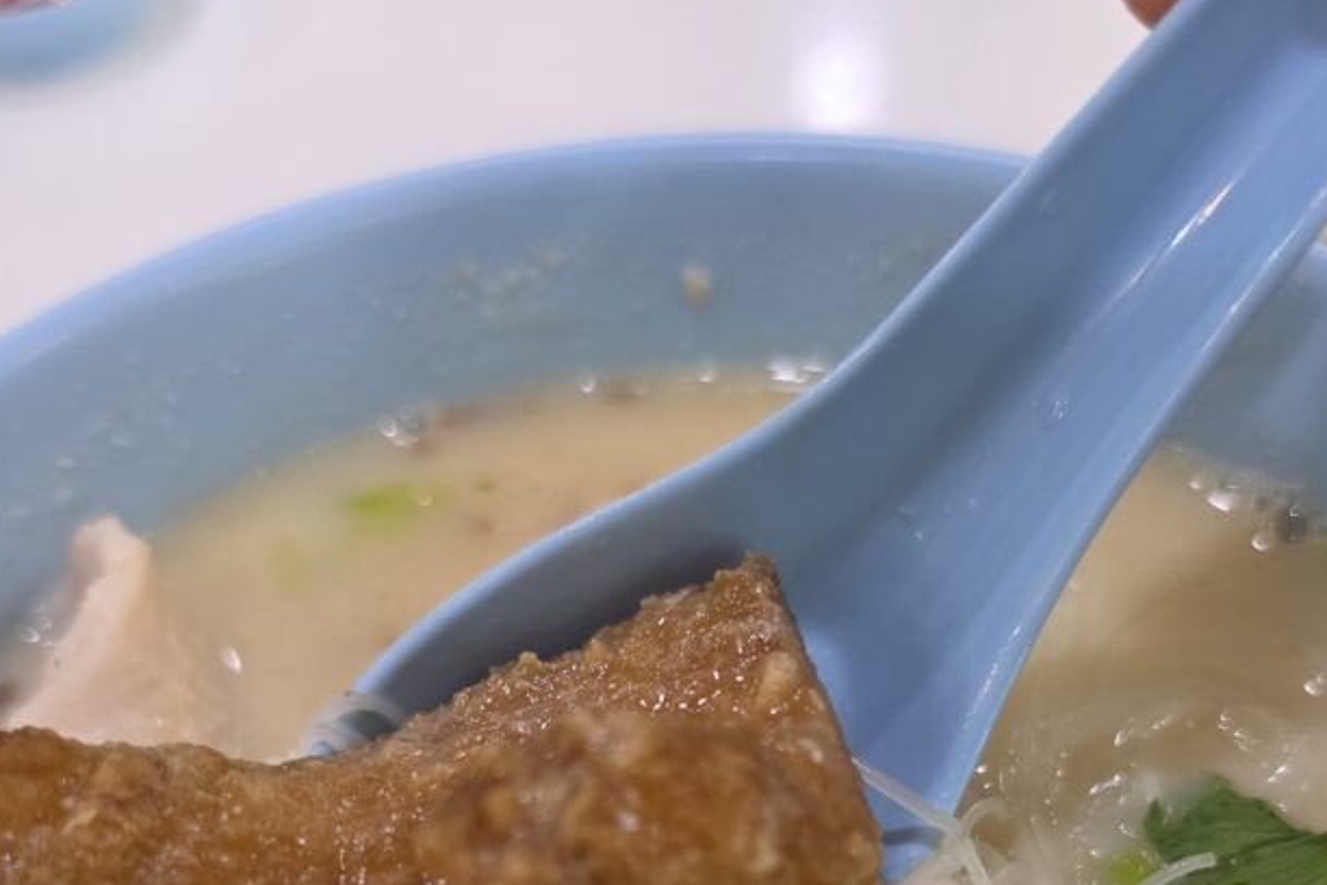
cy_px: 905
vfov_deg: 30.8
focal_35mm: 40
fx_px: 1474
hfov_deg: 48.5
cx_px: 679
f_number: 1.4
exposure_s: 1/100
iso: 160
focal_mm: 6.5
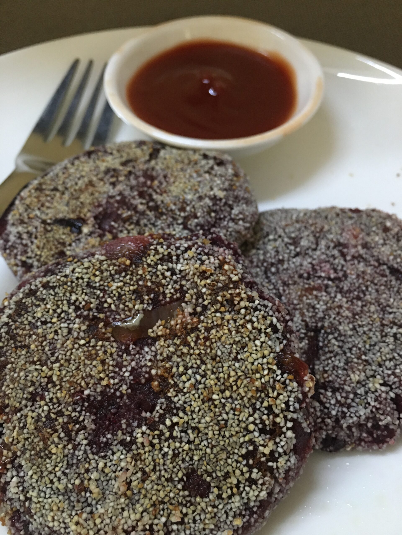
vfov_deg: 61.7
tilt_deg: -47.1
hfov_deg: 48.2
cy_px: 268
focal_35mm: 29
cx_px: 201
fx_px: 449
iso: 100
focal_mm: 4.15
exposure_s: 1/4
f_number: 2.2
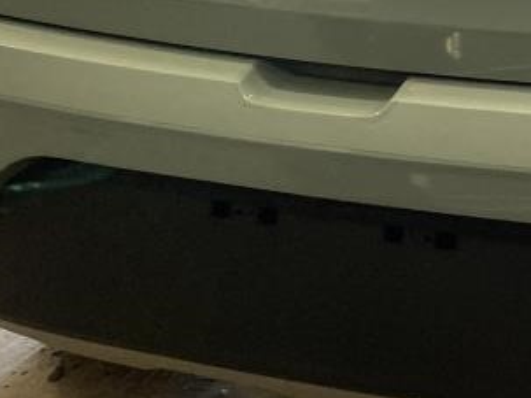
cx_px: 799
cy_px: -130
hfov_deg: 16.3
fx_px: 1687
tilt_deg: -12.1
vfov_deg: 13.0
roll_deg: -0.1
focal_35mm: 110
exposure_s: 1/122
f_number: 1.8
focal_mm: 4.25
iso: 80
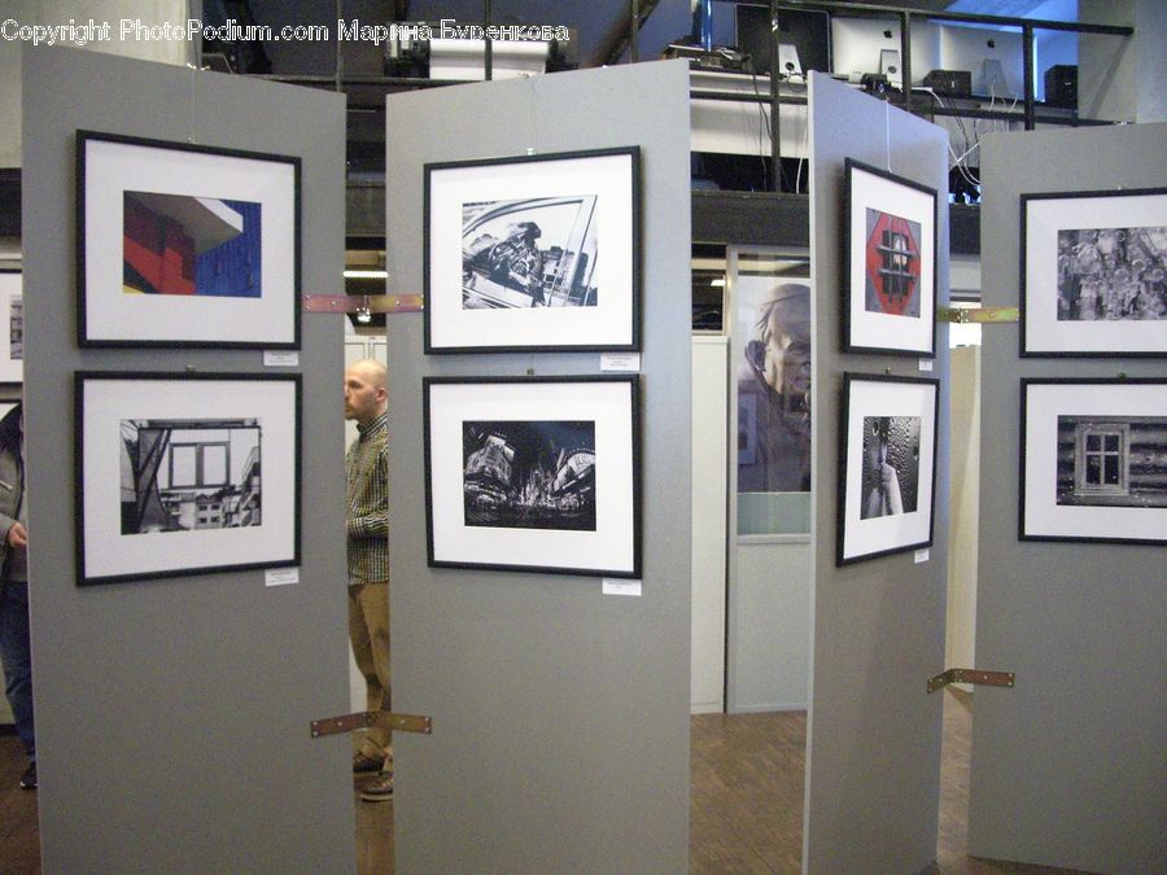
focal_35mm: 35
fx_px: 1180
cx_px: 584
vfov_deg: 40.7
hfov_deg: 52.6
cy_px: 438
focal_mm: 5.8
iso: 320
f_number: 2.6
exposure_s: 1/25
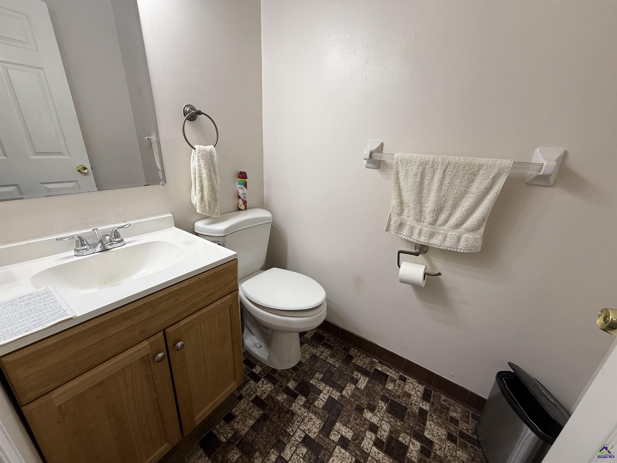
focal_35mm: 14
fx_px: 250
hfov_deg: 102.1
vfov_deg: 85.7
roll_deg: -2.0
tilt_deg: -19.5
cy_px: 232
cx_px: 308
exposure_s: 1/120
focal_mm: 2.22
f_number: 2.2
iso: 80
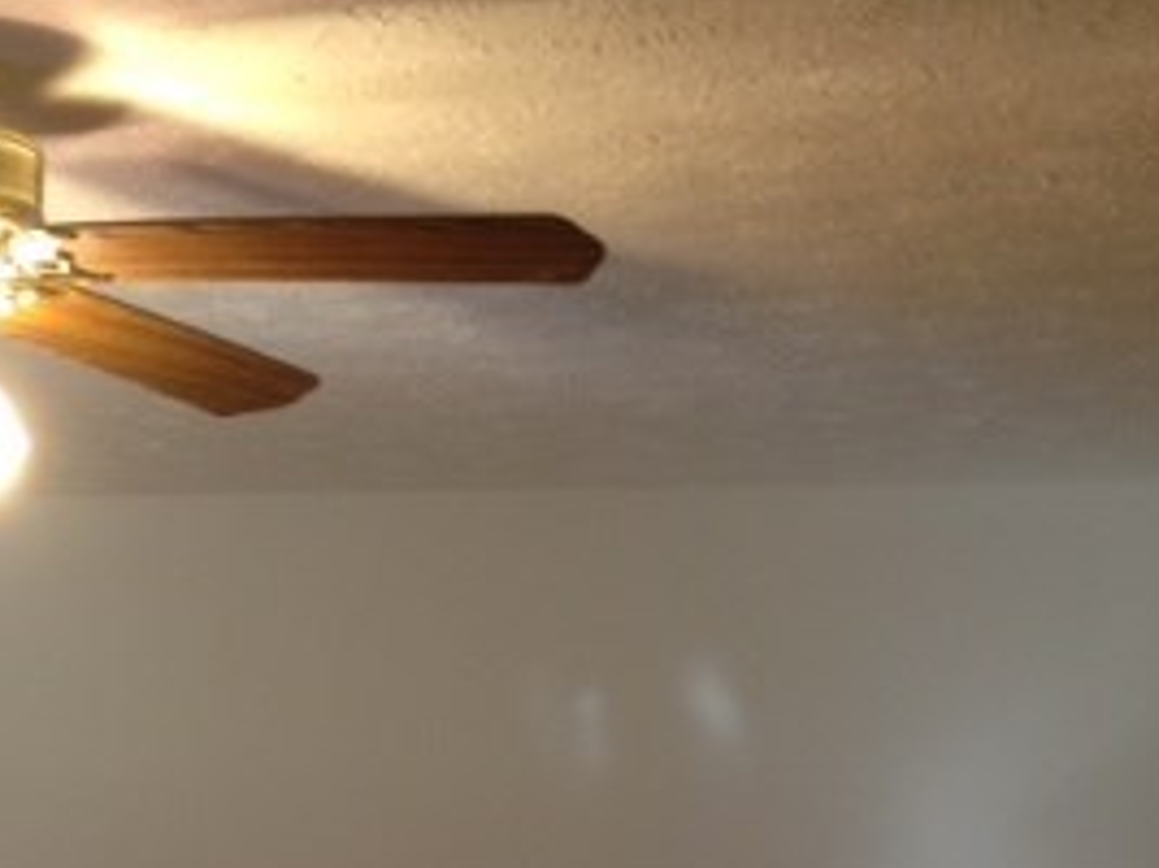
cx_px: 0
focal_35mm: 84
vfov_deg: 17.0
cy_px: 963
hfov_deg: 22.4
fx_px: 2811
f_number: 2.4
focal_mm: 4.28
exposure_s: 1/20
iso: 80
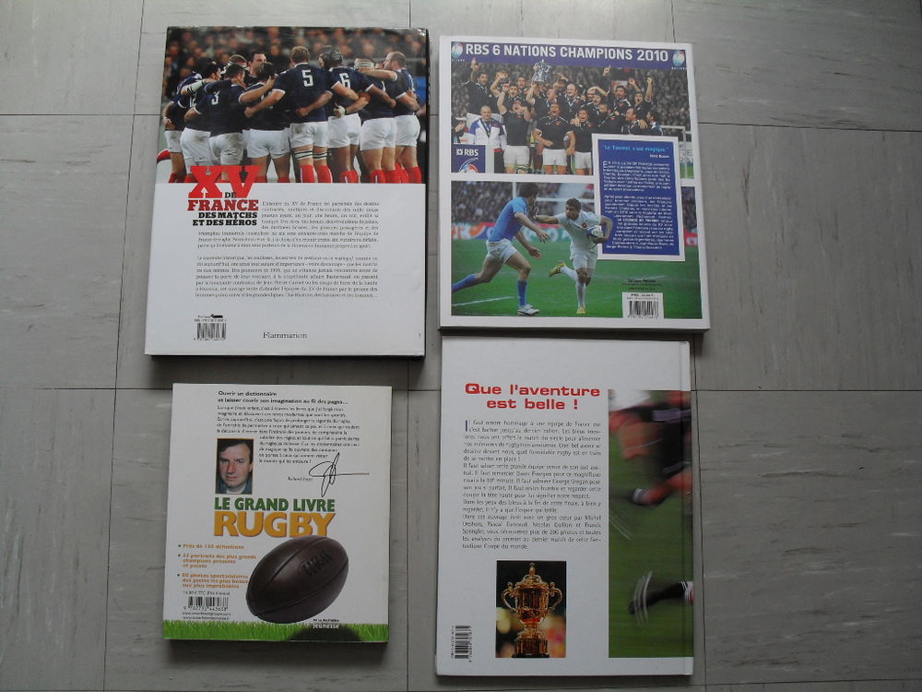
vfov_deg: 40.7
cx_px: 461
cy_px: 346
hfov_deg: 52.6
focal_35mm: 35
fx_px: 932
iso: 100
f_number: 3.2
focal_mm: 6.3
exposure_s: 1/90
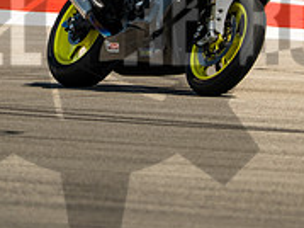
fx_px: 11479
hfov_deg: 1.5
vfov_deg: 1.1
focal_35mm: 1308
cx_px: 95
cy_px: 21
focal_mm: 280
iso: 250
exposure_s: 1/2000
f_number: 2.8
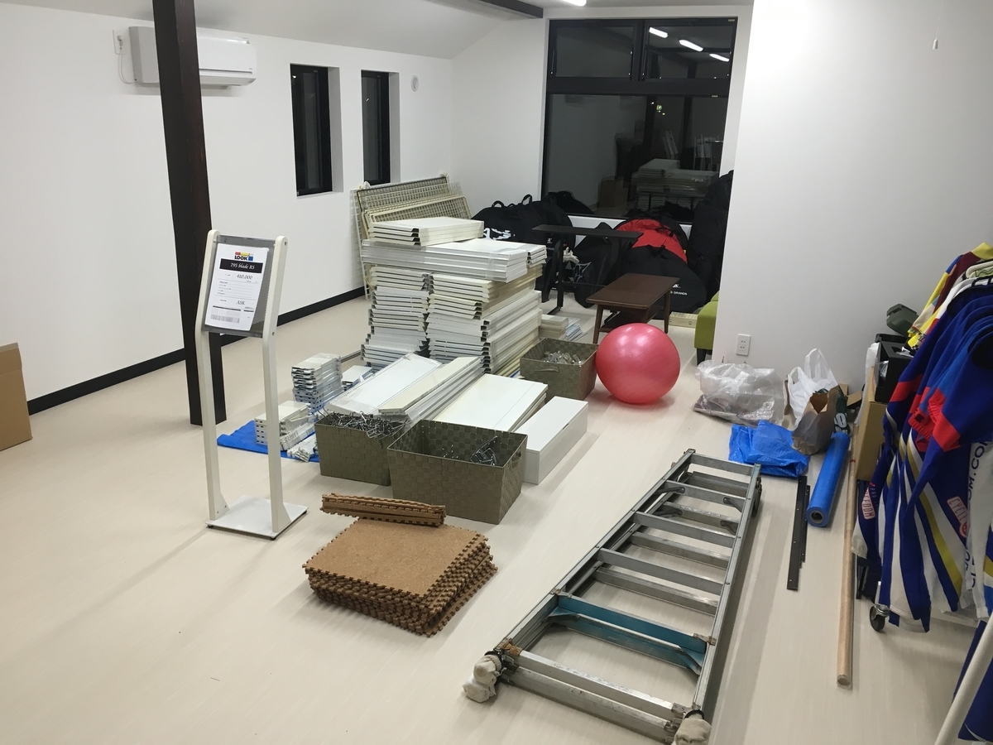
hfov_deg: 61.7
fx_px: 832
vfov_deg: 48.2
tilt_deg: -18.4
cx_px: 496
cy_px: 372
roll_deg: -1.1
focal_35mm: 29
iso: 32
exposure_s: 1/30
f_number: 2.2
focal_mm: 4.15
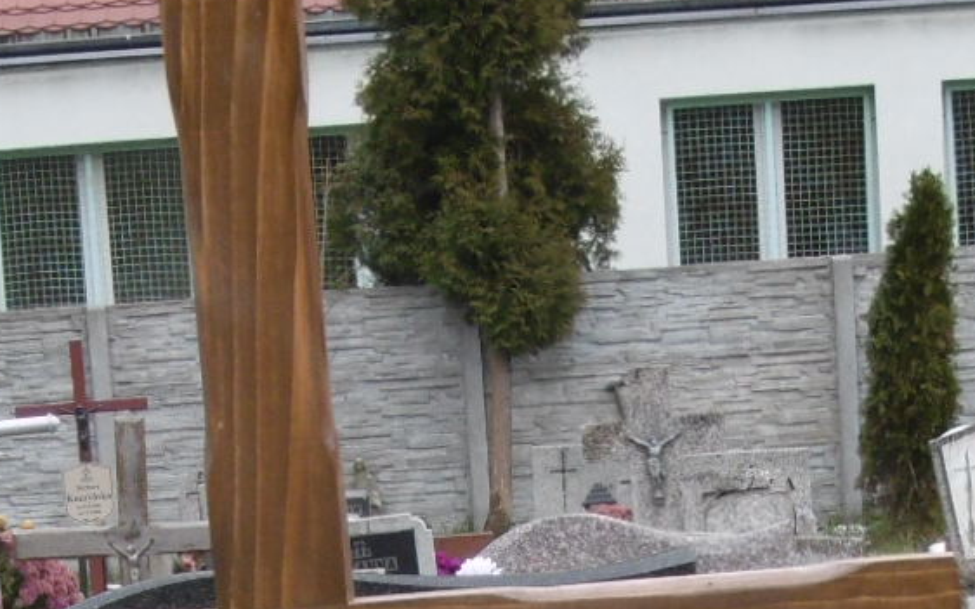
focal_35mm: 166
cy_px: 1237
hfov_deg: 12.6
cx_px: 474
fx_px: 4410
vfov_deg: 7.6
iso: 100
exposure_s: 1/60
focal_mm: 7.7
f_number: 3.8
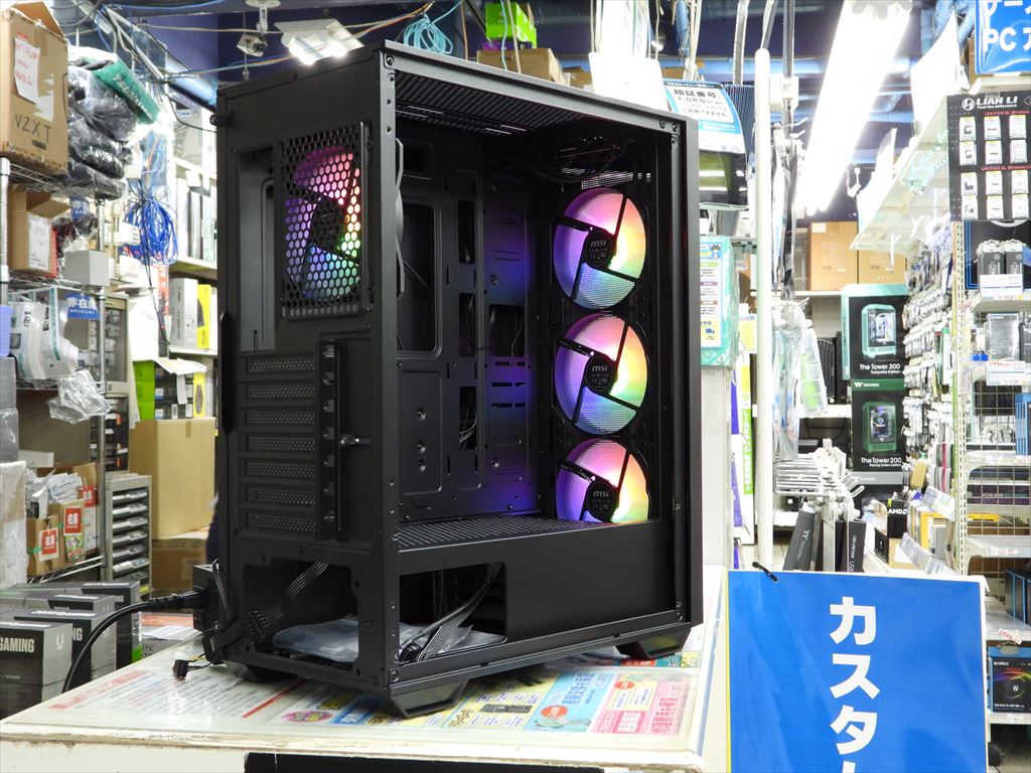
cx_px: 516
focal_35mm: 44
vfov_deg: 32.9
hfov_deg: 42.9
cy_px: 386
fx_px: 1310
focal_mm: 7.9
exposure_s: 1/25
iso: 400
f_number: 3.2
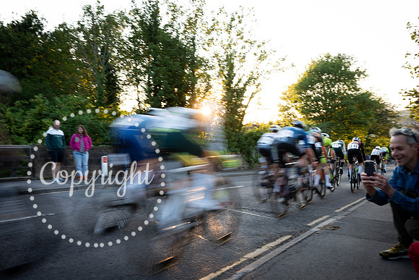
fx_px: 358
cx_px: 230
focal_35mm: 31
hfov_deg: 60.5
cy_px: 154
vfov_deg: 42.6
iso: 200
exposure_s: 1/40
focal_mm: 28
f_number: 7.1
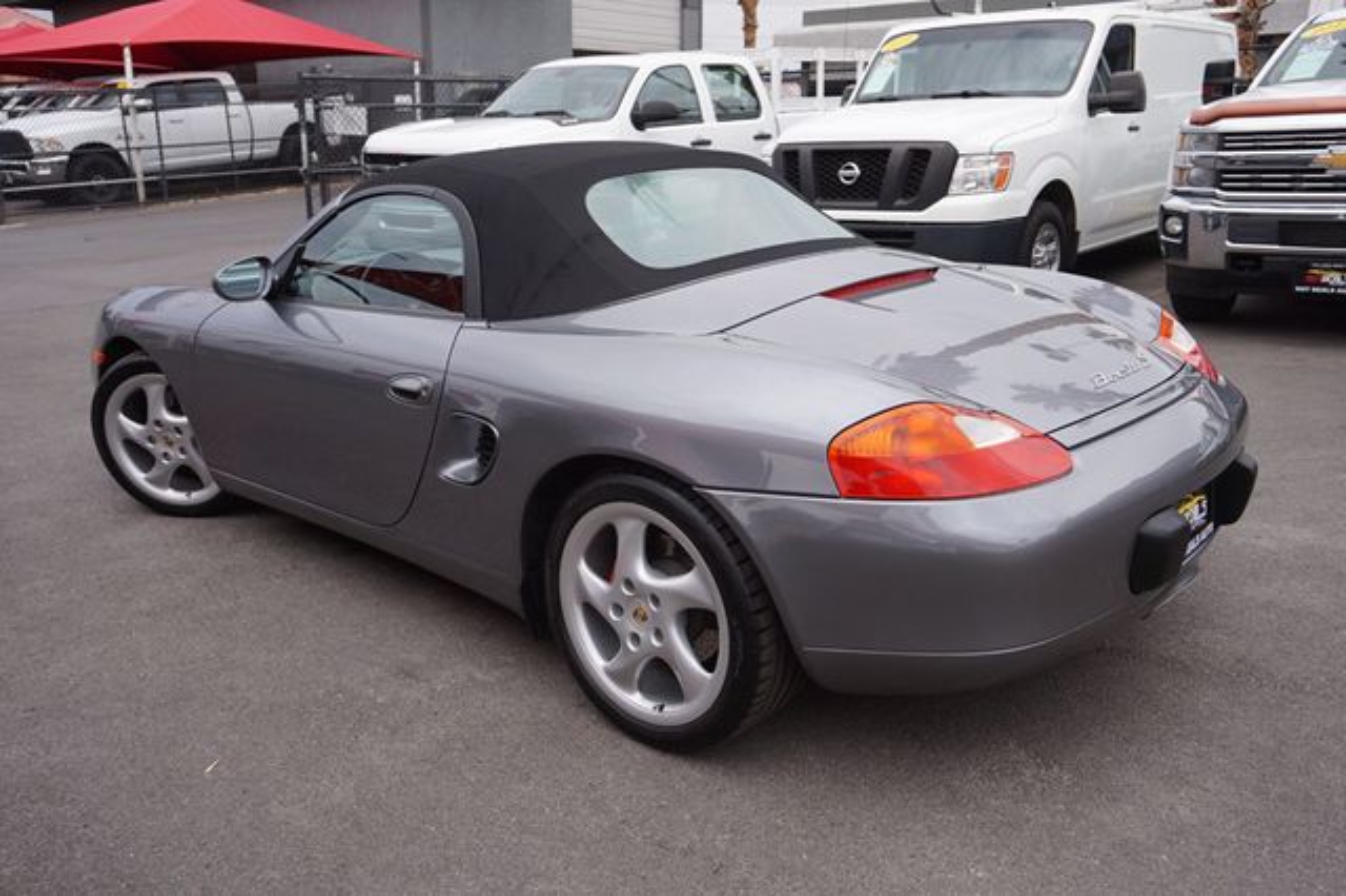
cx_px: 673
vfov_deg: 43.6
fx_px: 1121
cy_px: 448
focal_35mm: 30
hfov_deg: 62.0
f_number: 5.6
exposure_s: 1/200
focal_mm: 20
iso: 100
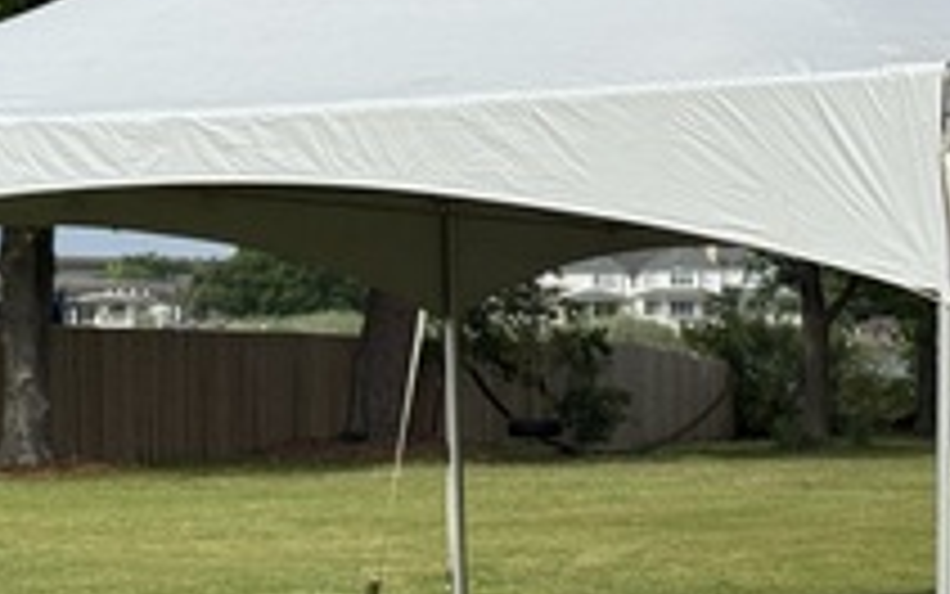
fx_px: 3755
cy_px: 292
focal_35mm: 145
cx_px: 752
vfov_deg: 9.0
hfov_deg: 14.3
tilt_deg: -0.4
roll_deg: +0.3
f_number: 1.78
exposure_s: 1/6410
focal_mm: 6.76
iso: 64
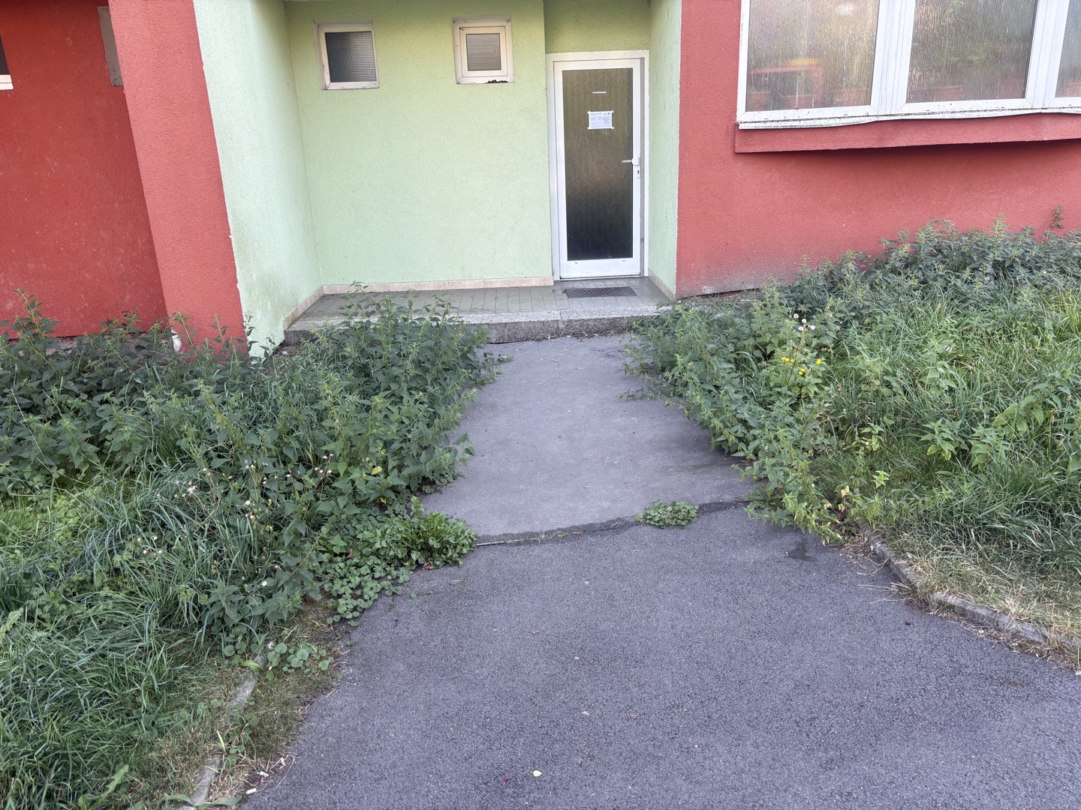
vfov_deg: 53.1
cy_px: 405
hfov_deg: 67.3
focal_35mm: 26
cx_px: 540
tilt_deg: -19.5
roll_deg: +2.3
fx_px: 812
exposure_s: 1/122
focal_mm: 5.96
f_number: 1.6
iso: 32
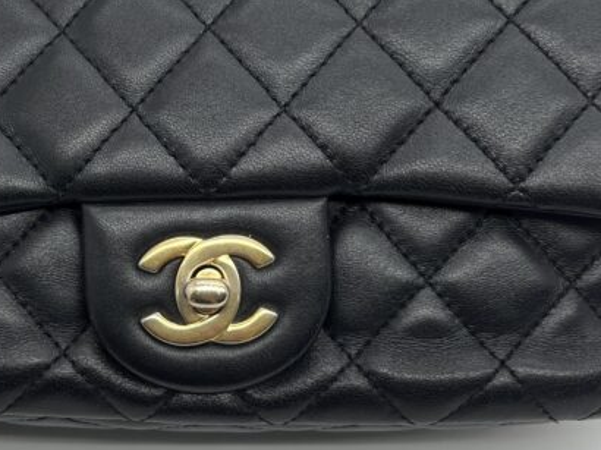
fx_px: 1128
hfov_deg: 29.7
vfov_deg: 22.5
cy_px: 183
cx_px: 214
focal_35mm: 65
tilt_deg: -50.3
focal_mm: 5.7
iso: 40
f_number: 1.5
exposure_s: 1/209
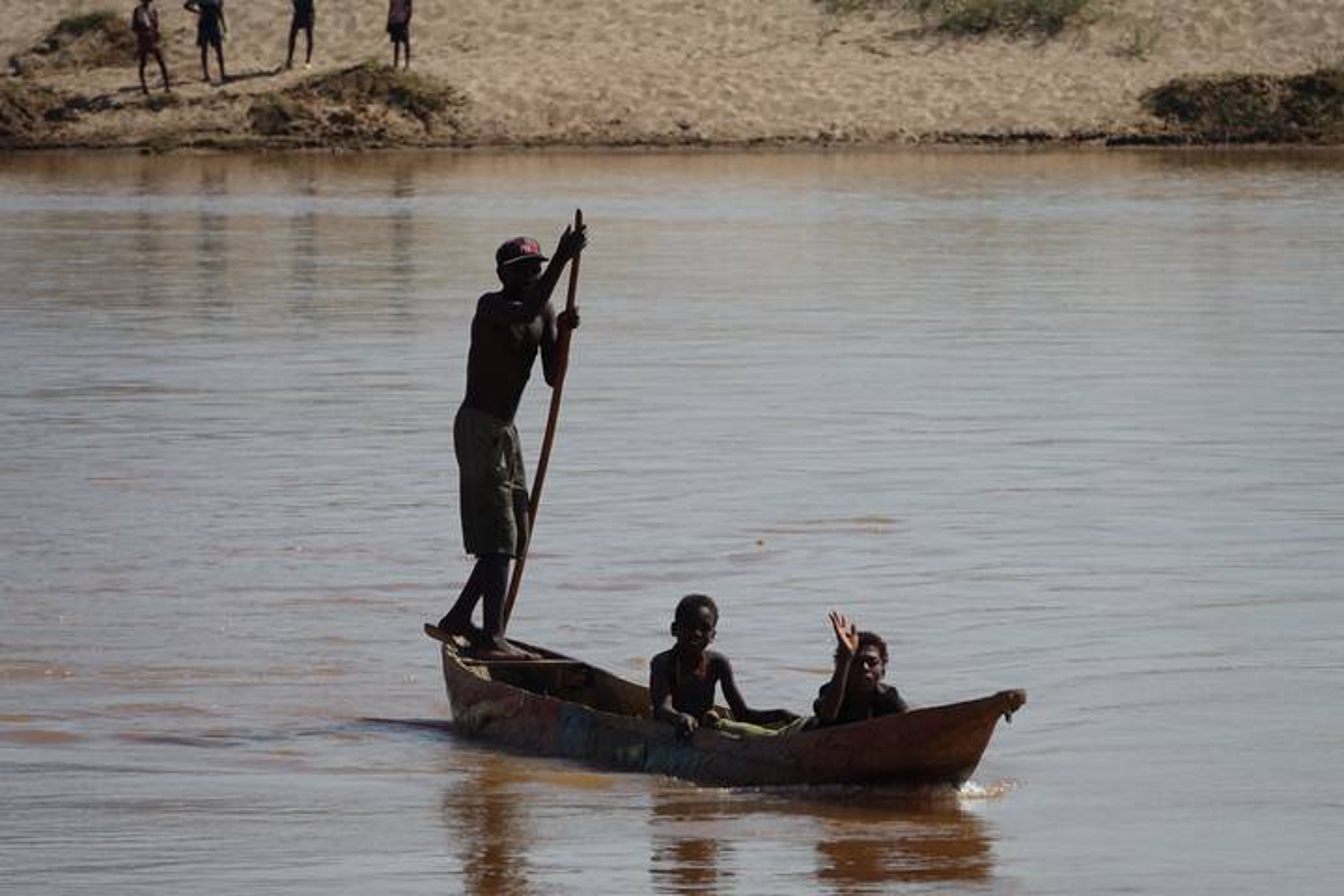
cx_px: 672
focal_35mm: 380
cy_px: 448
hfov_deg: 5.4
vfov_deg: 3.6
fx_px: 14186
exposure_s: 1/1000
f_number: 4.5
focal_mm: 139.53
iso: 100
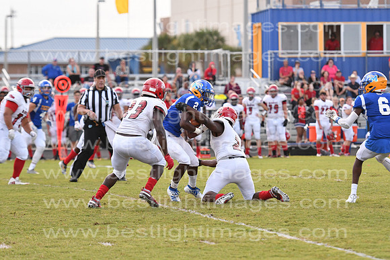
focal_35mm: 195
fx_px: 2113
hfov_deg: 10.5
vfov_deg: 7.0
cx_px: 195
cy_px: 130
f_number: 3.2
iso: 1600
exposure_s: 1/1250
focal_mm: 130
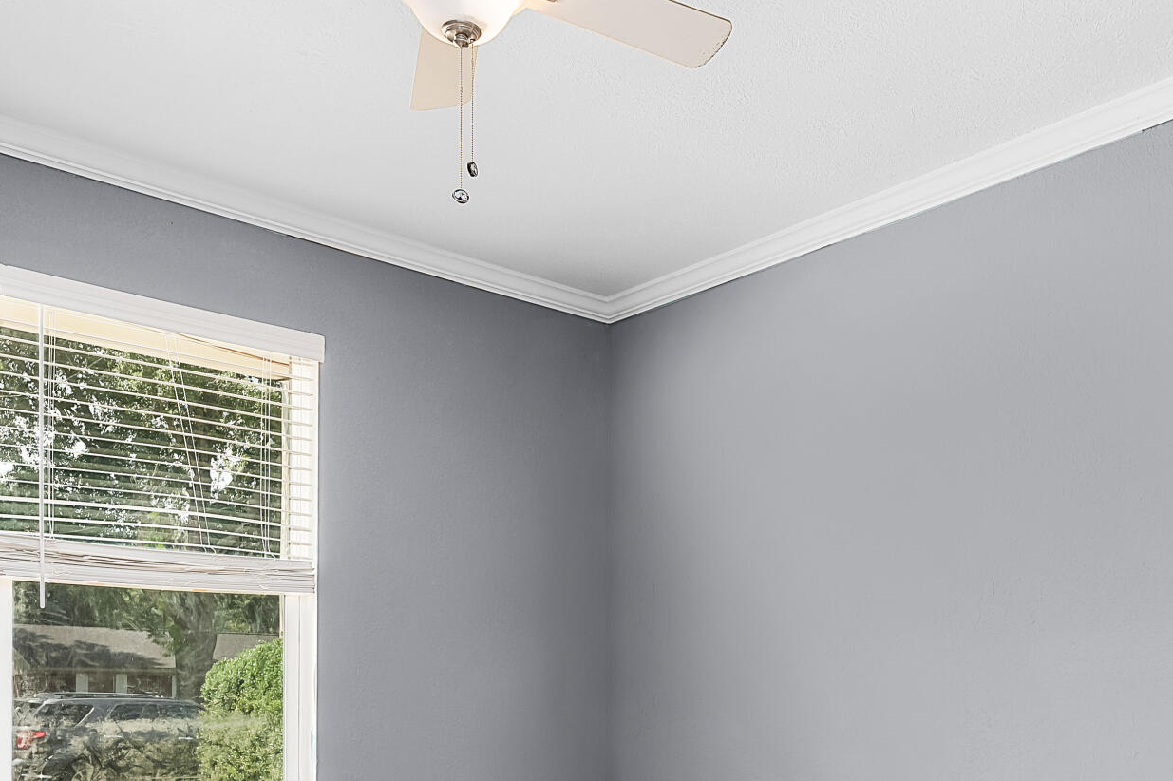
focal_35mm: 34
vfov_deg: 36.5
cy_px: 695
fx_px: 1107
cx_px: 656
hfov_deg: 55.7
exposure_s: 1/8
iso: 320
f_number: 8
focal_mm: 14
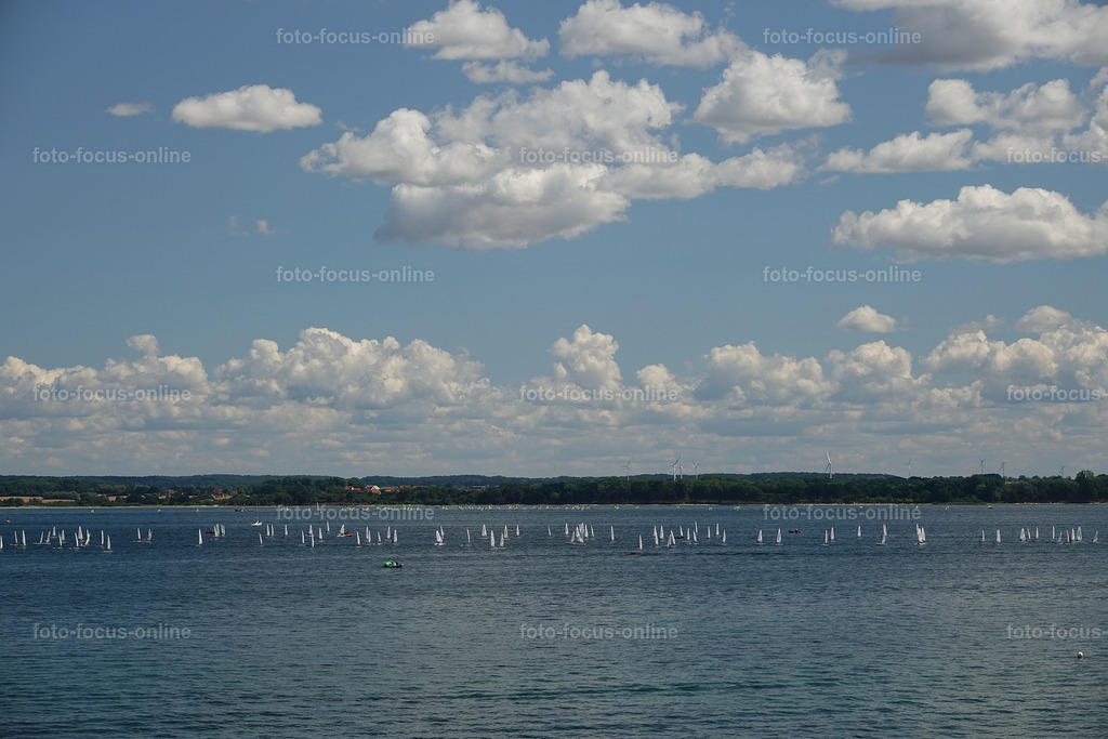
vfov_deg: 12.3
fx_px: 3417
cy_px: 370
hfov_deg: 18.4
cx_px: 554
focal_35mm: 111
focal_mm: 40.73
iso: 100
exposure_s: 1/800
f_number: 4
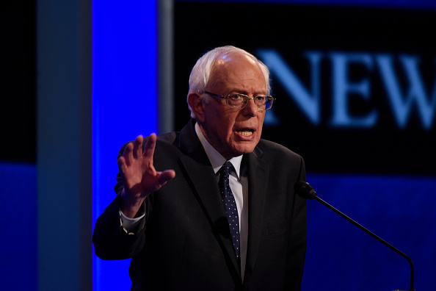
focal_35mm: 550
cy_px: 146
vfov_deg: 2.5
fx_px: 6661
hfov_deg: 3.7
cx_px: 218
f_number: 8
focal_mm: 550
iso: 3200
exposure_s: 1/80
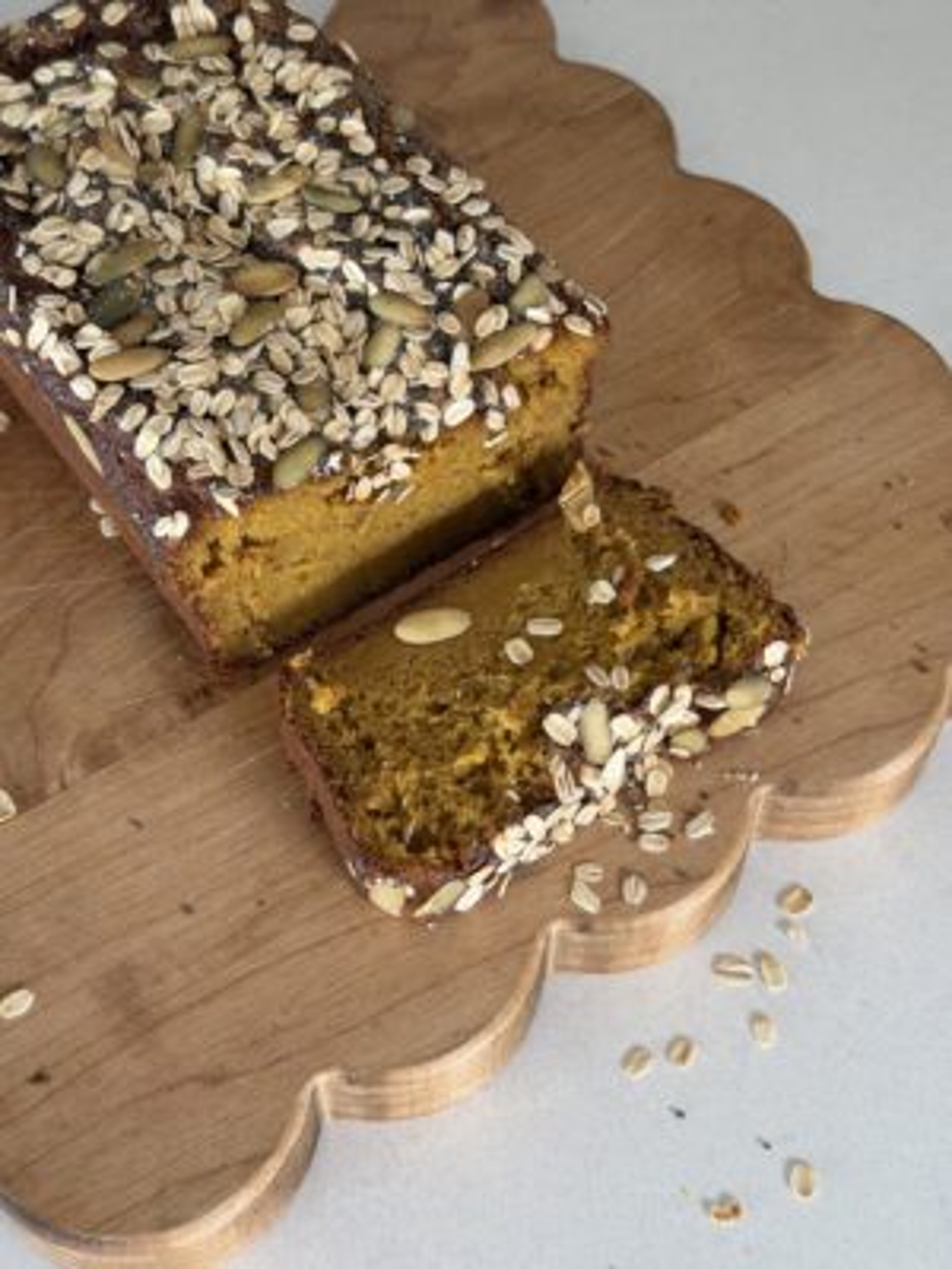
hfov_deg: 30.3
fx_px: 1760
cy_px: 634
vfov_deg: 39.7
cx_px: 476
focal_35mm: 48
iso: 100
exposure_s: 1/60
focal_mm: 6.76
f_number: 1.78
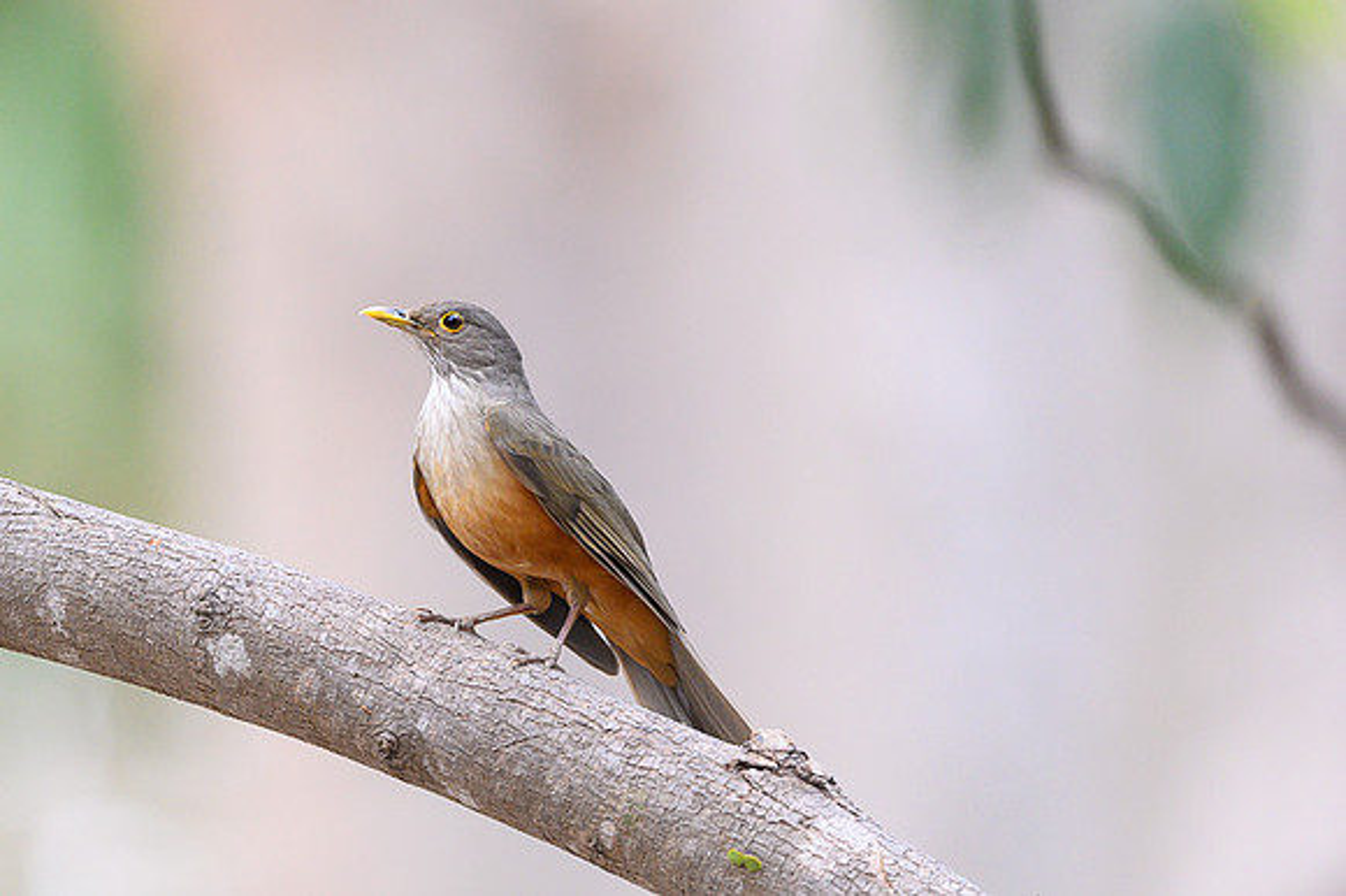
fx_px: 24721
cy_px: 380
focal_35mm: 662
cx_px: 463
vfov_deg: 2.1
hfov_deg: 3.1
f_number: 4
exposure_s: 1/200
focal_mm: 500
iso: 3200
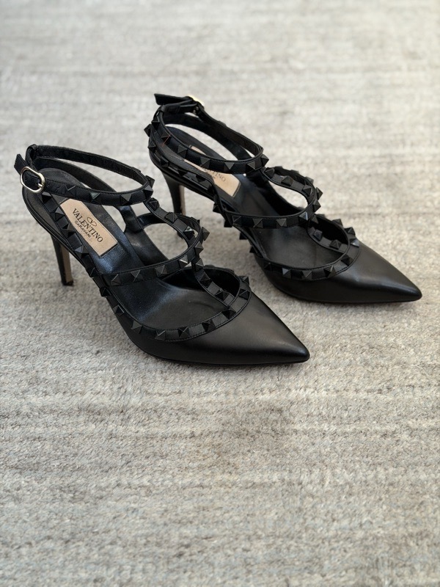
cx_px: 220
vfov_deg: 39.7
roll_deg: +0.9
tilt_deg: -44.7
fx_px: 813
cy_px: 294
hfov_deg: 30.3
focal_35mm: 48
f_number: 1.78
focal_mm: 6.76
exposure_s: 1/60
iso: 250
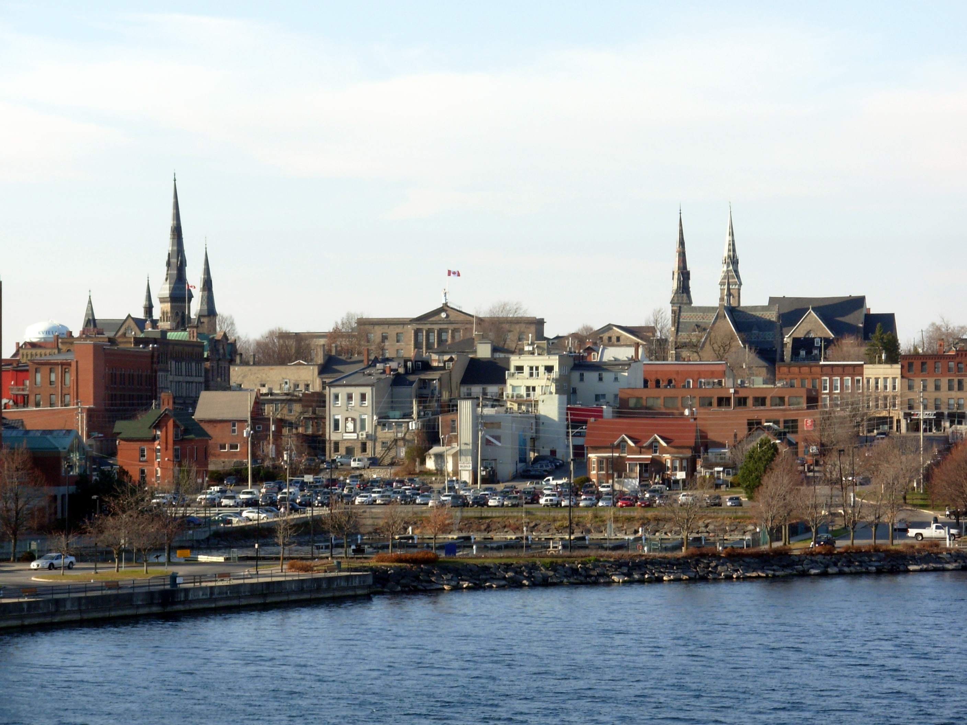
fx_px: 3408
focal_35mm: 122
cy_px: 362
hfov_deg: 16.1
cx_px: 484
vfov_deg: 12.1
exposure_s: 1/148
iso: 50
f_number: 7.3
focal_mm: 20.2
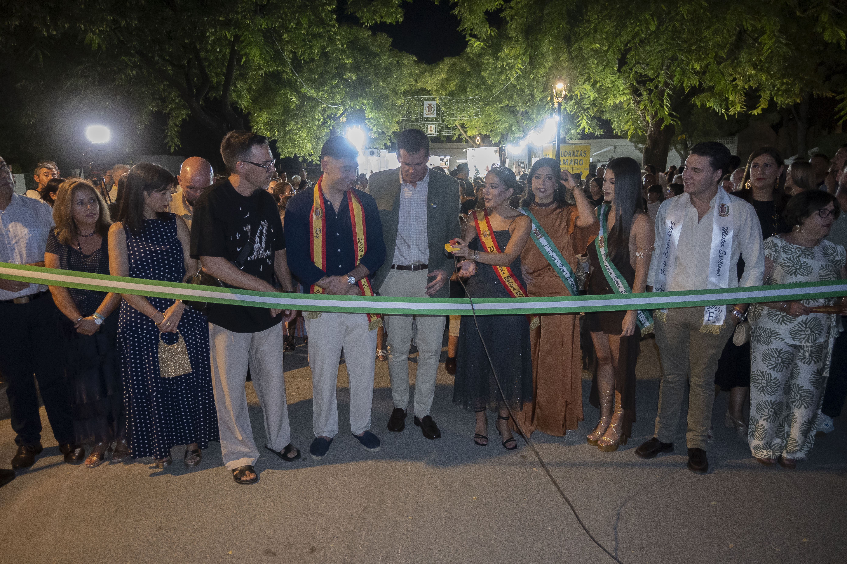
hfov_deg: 73.7
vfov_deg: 53.1
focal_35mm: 24
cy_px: 282
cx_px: 424
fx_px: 565
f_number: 3.5
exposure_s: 1/30
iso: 2500
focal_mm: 16
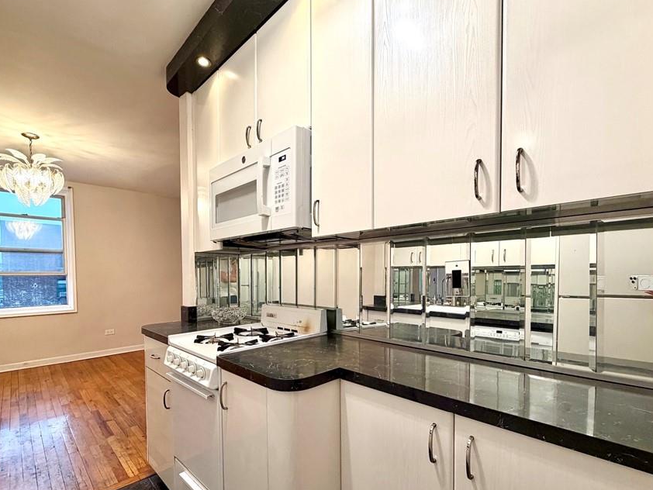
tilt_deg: -4.1
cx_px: 315
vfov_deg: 74.2
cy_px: 285
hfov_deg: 91.0
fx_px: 321
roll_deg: +1.1
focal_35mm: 17
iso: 250
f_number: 2.2
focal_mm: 2.22
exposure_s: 1/120
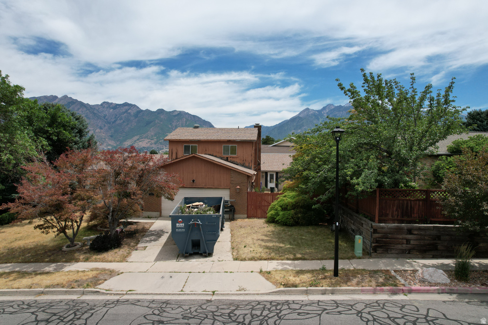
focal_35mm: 22
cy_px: 162
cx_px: 244
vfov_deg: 57.2
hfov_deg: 78.6
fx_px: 298
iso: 120
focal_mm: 8.38
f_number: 2.8
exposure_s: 1/3000
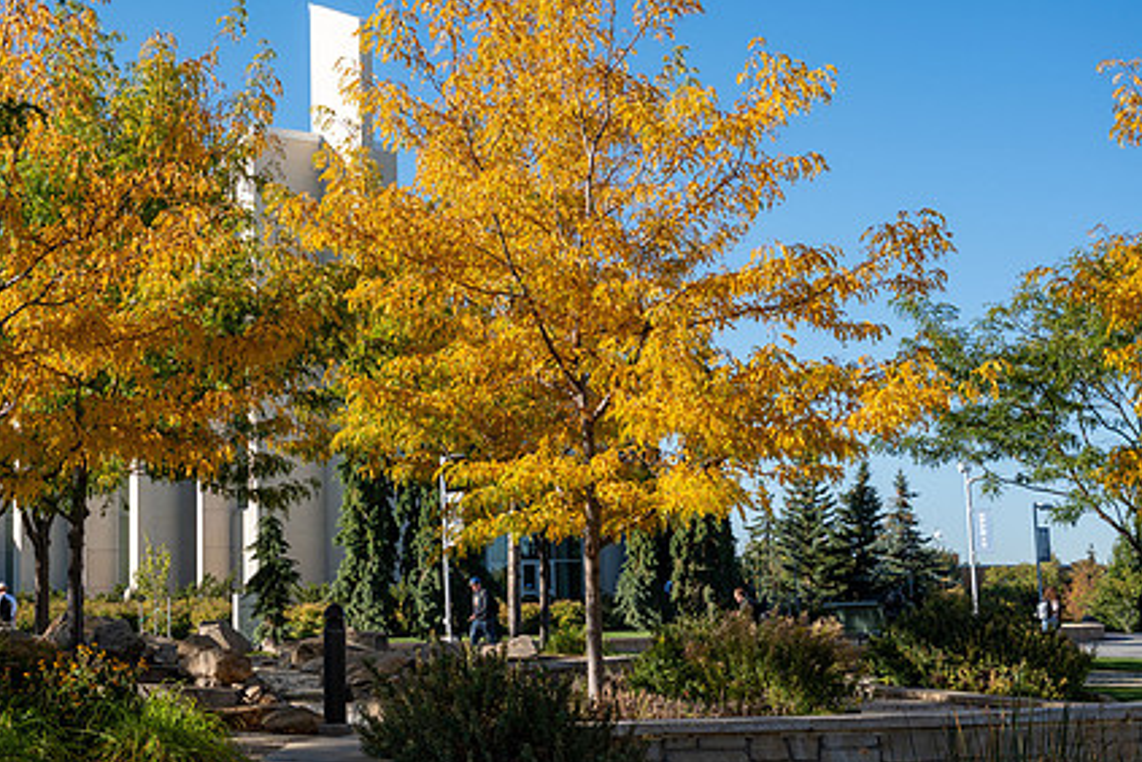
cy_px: 270
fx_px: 2062
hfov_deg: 30.6
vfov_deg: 20.9
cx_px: 348
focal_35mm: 65
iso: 125
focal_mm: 44
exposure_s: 1/640
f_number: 5
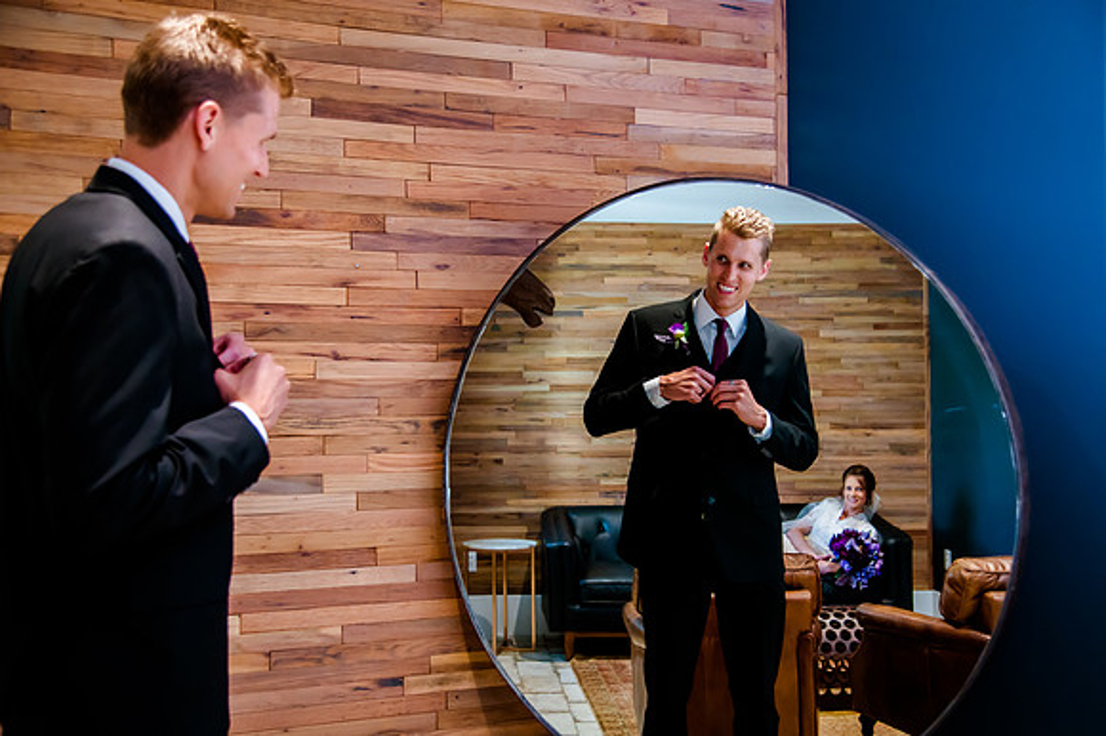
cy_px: 367
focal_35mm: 39
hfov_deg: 49.9
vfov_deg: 34.4
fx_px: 1189
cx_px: 559
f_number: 4
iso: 3200
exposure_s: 1/250
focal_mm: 38
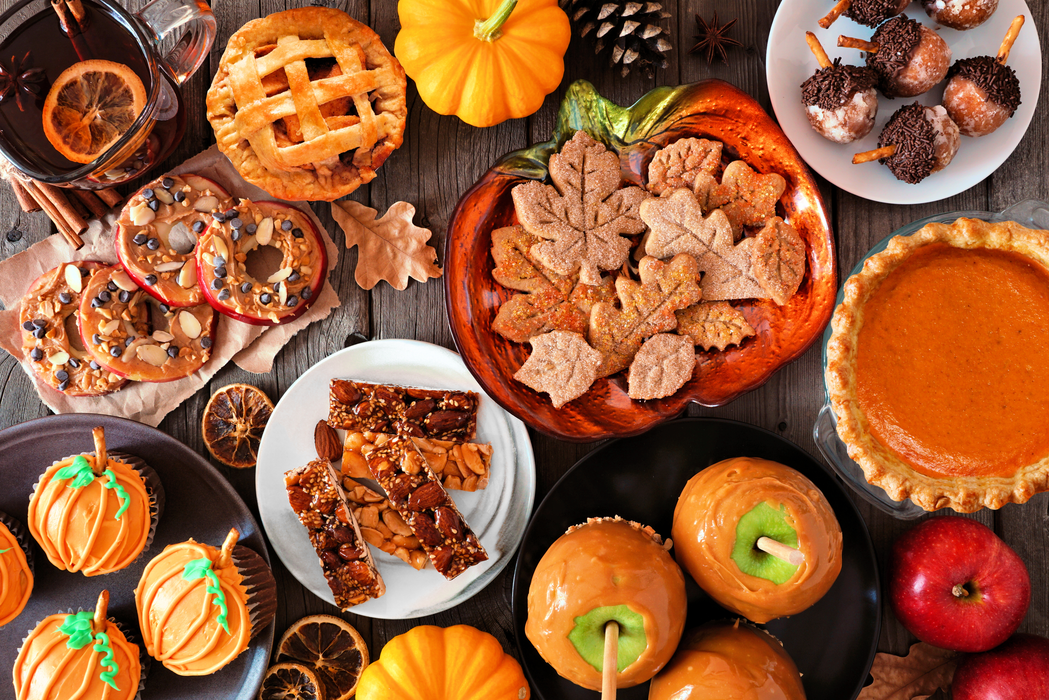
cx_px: 524
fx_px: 1136
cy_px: 350
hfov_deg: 49.6
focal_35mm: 39
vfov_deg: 34.2
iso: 100
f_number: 14
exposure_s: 6
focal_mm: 26
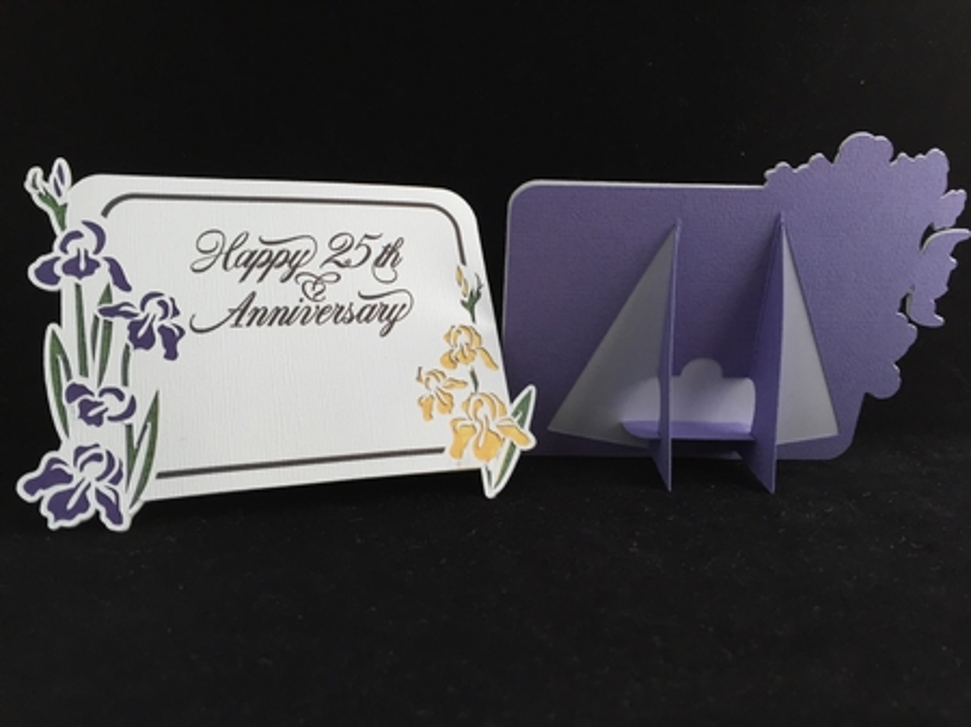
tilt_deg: -11.1
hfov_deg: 61.7
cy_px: 364
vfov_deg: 48.2
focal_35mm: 29
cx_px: 486
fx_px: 813
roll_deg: -1.7
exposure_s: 1/30
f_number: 2.2
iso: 64
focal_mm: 4.15
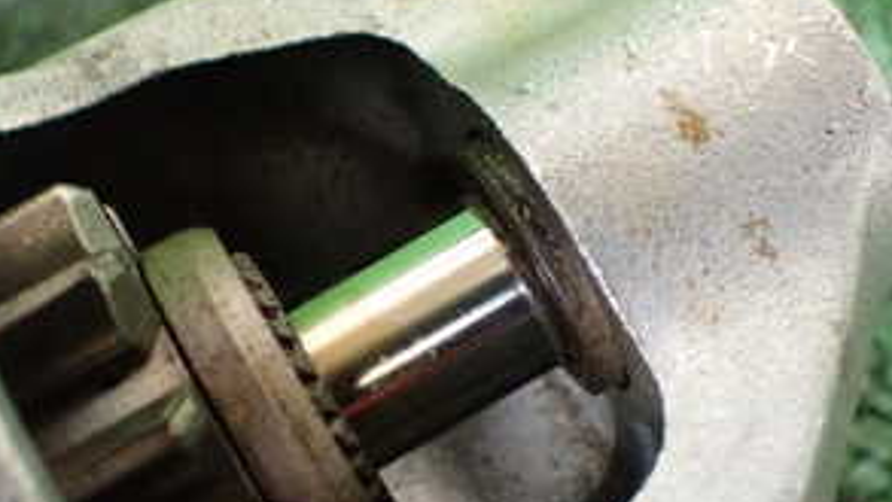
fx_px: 1585
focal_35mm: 67
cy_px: 329
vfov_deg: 18.0
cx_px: 347
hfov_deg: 31.3
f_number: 2.3
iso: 800
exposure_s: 1/100
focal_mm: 5.4
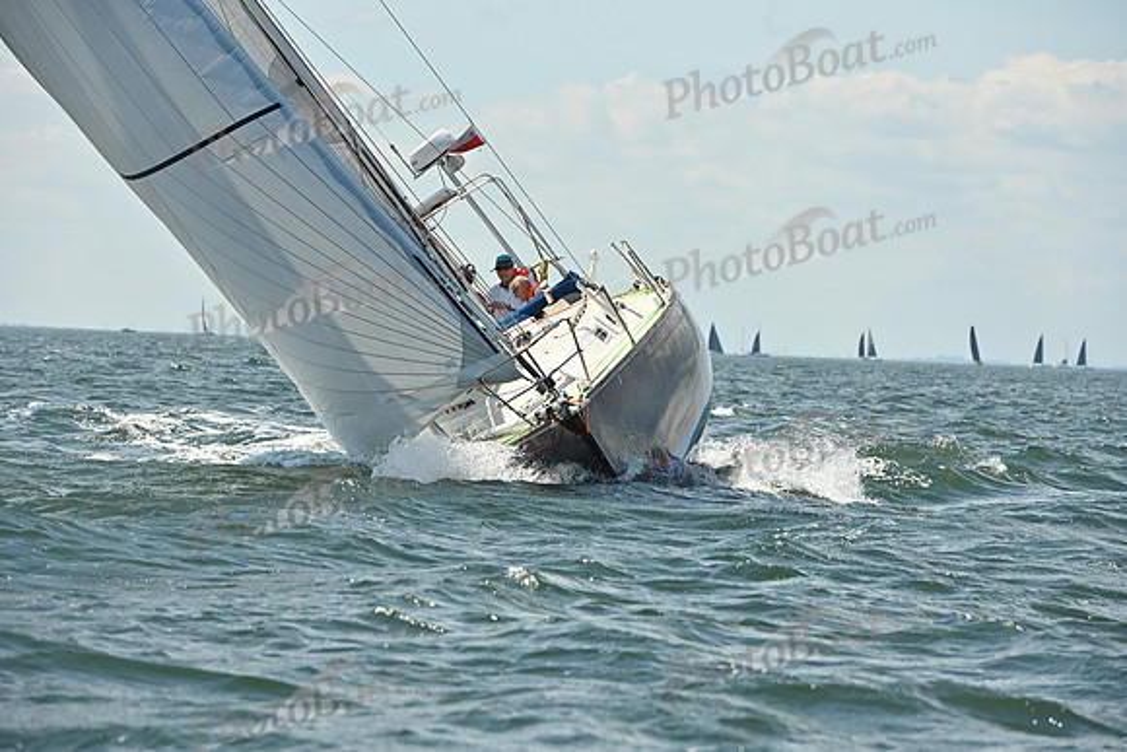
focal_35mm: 185
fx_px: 5793
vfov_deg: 7.4
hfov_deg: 11.1
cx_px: 564
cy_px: 376
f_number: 8
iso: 250
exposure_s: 1/1250
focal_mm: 185
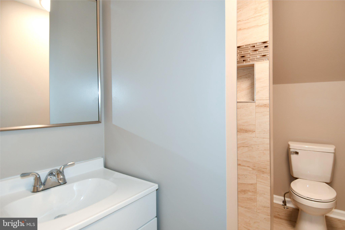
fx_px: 172
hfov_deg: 90.0
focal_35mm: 18
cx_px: 172
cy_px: 115
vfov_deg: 67.4
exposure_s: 1/60
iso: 360
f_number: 4
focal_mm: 12
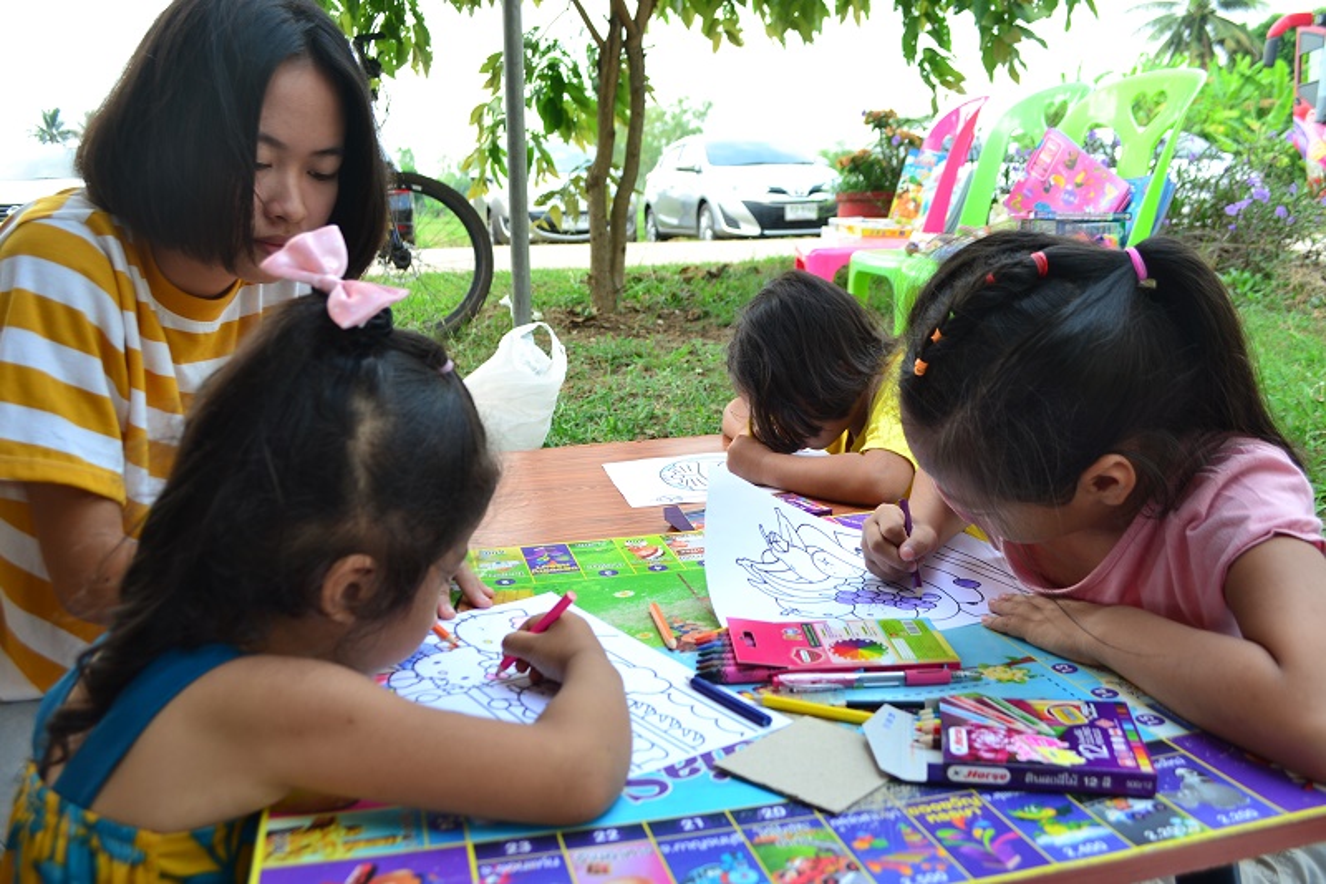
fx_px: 1105
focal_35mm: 30
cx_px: 663
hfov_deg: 61.9
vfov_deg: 43.6
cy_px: 442
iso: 100
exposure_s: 1/100
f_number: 5
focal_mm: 20
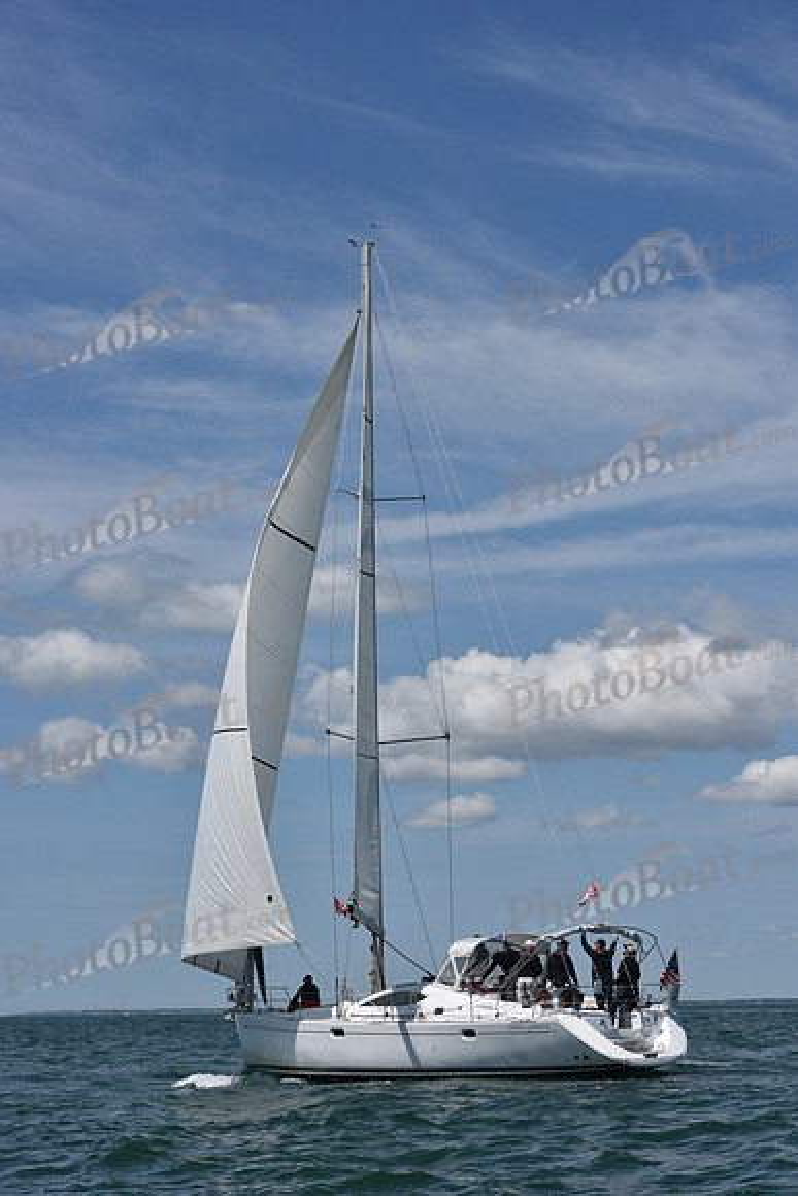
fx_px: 2326
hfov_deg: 19.5
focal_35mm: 70
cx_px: 399
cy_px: 598
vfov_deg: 28.8
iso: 320
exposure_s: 1/800
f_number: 8
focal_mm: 70
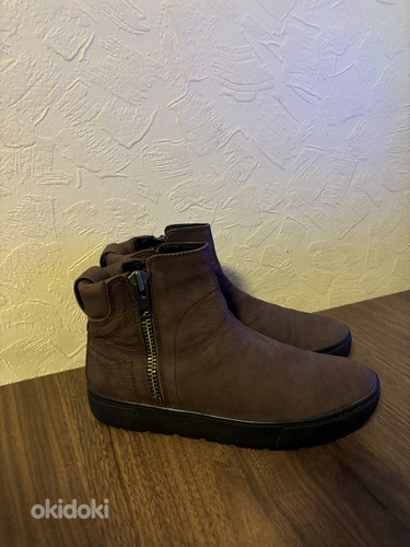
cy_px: 274
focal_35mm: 26
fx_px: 411
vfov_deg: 67.3
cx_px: 205
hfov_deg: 53.1
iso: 640
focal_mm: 5.96
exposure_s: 1/32
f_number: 1.6
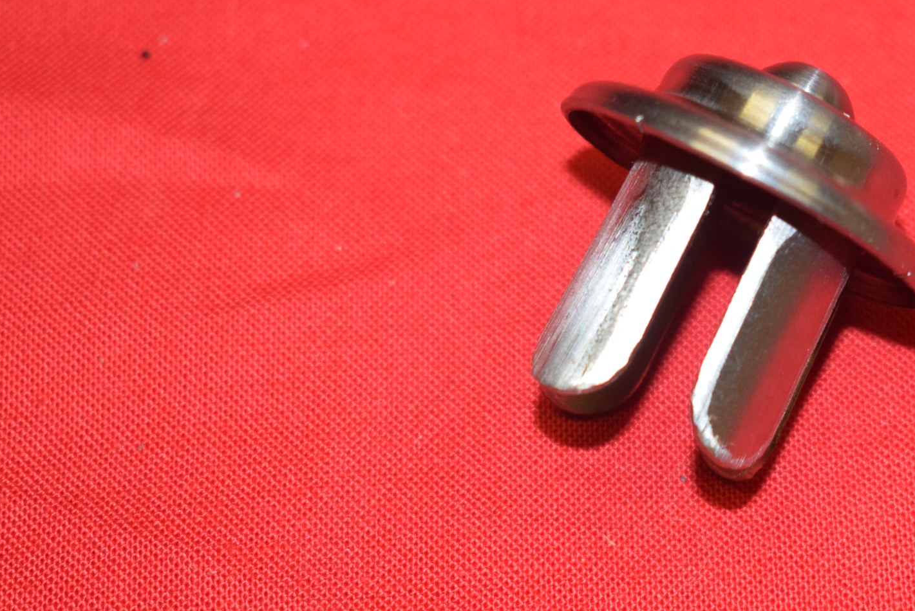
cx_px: 768
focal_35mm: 120
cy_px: 287
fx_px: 3052
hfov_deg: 16.9
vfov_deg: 11.4
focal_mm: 38
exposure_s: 1/60
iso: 500
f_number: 5
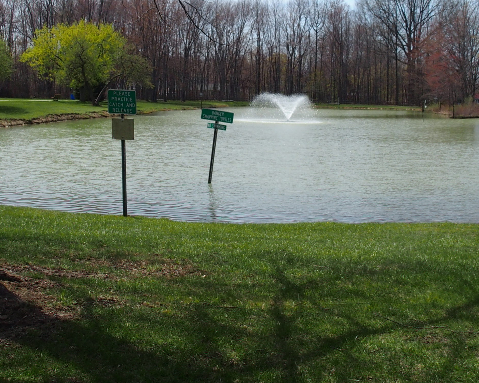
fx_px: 822
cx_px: 248
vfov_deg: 25.8
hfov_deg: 32.5
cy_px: 78
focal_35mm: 58
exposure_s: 1/500
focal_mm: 6
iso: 100
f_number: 5
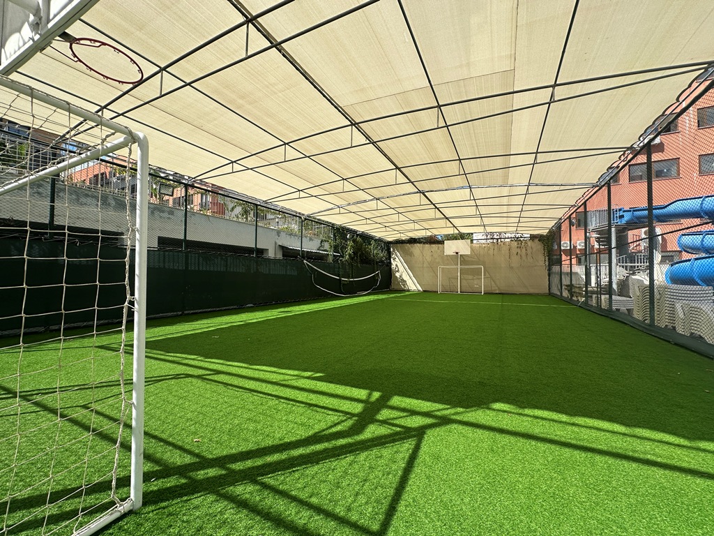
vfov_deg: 85.7
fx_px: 289
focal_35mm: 14
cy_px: 268
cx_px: 357
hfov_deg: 102.1
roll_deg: +0.0
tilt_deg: +1.1
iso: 50
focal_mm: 2.22
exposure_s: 1/1401
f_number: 2.2
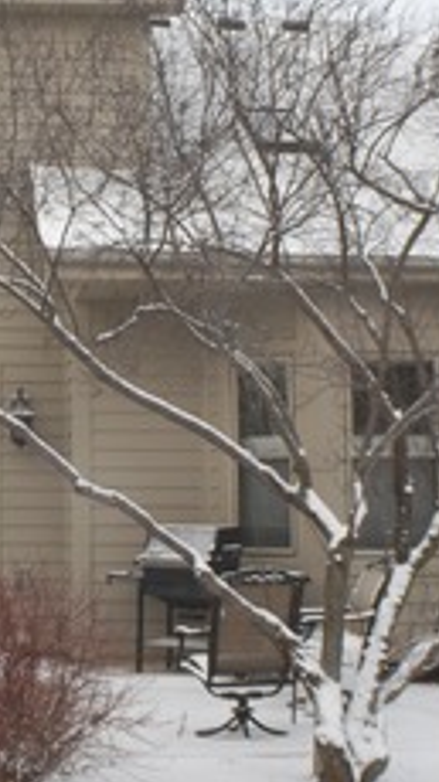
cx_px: -112
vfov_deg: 22.1
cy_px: 228
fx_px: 1991
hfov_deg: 12.2
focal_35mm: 96
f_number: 11
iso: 100
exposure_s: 1/200
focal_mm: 22
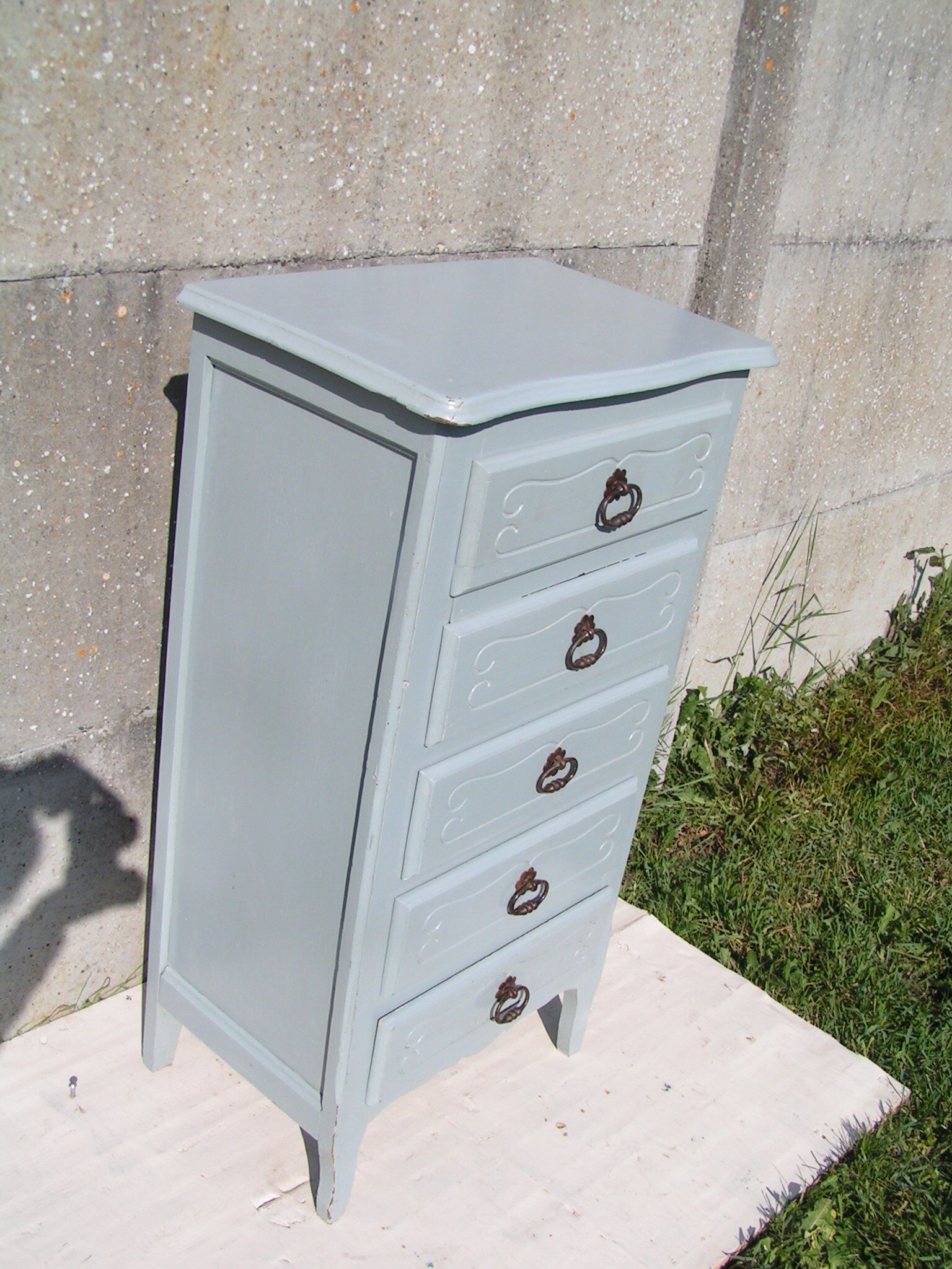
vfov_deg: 49.0
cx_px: 476
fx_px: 1393
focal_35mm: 38
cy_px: 634
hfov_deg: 37.7
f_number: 5.6
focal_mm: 5.8
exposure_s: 1/500
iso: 50
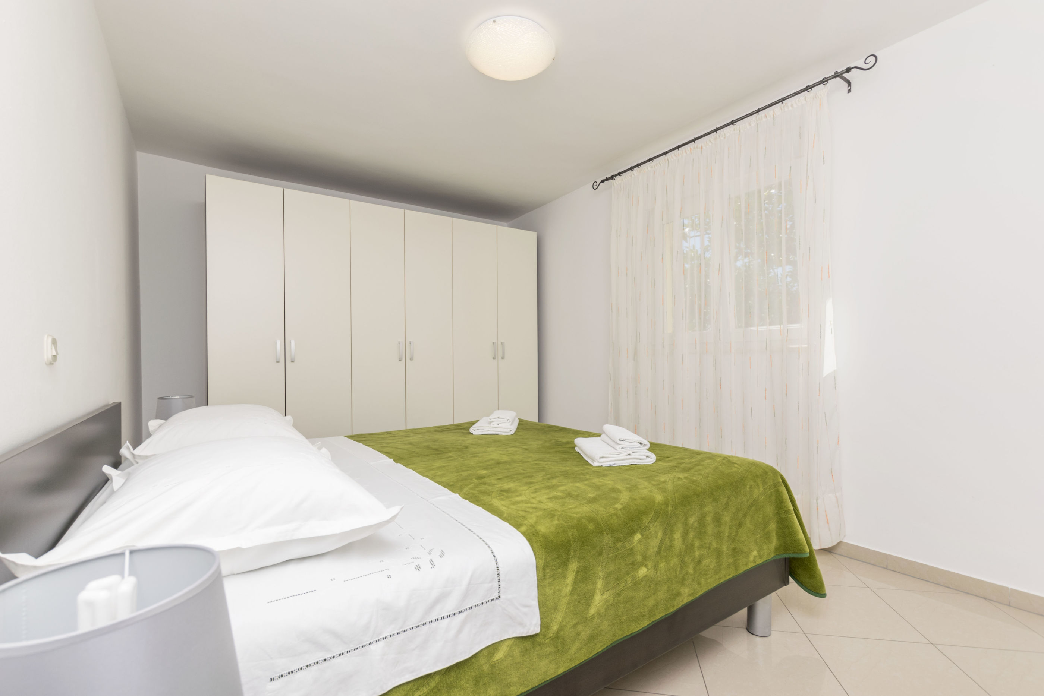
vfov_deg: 77.4
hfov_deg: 100.4
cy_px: 348
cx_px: 522
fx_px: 435
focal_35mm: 15
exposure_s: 1/160
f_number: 8
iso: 100
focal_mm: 10
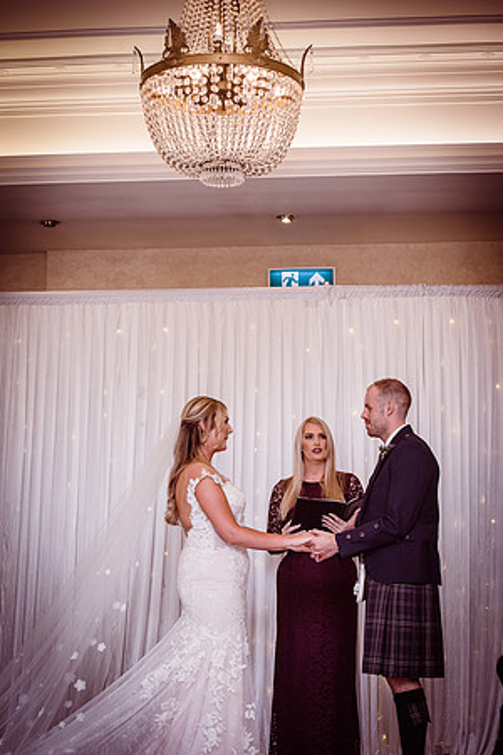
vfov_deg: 28.8
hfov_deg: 19.5
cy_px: 378
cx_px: 252
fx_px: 1467
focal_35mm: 70
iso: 800
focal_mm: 70
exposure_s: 1/200
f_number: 5.6
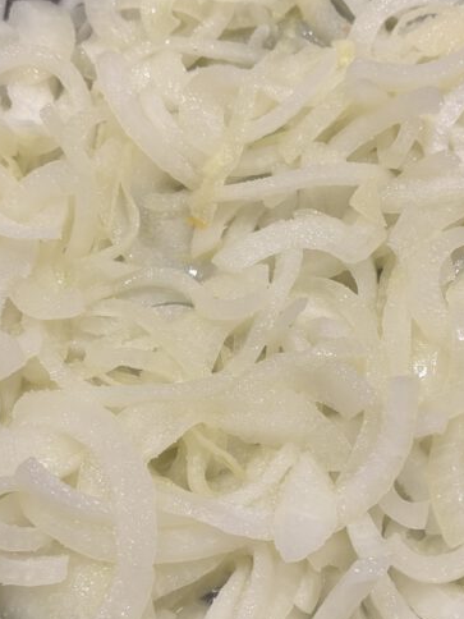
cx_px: 275
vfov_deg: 34.9
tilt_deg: -61.2
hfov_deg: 26.5
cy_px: 340
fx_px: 983
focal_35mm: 55
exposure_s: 1/60
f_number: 1.6
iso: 125
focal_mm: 5.96
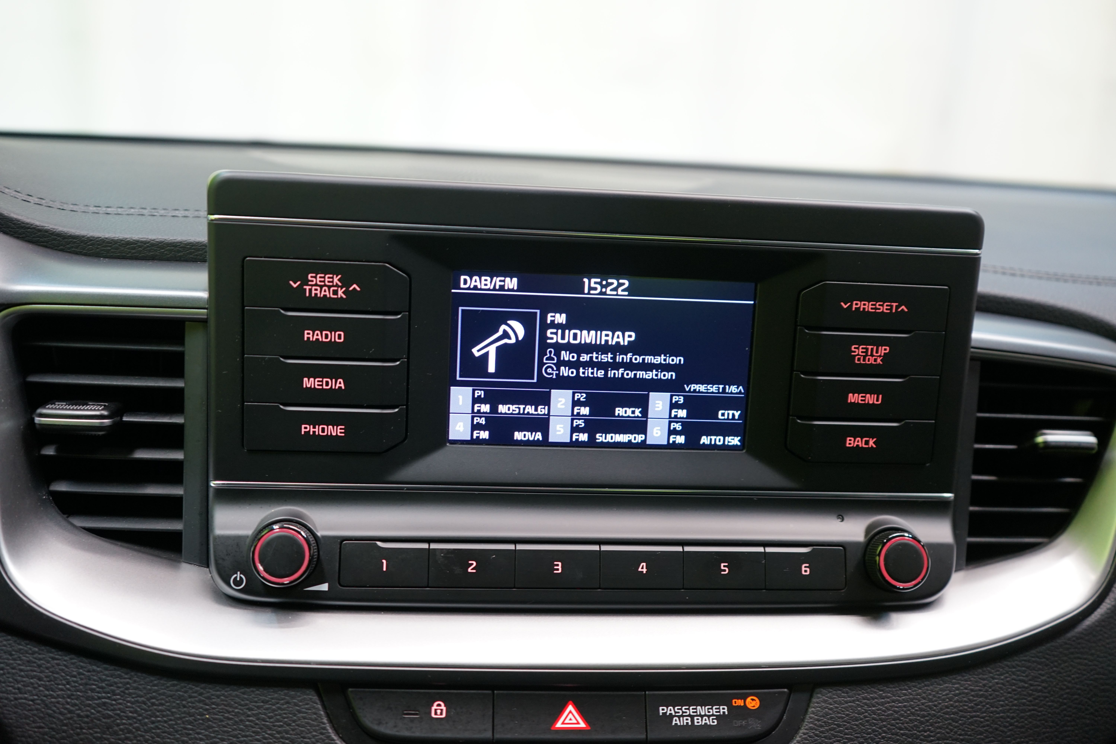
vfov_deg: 41.1
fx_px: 992
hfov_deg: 58.7
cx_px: 558
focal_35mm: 32
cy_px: 372
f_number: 4
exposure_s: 1/30
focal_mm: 32
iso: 640
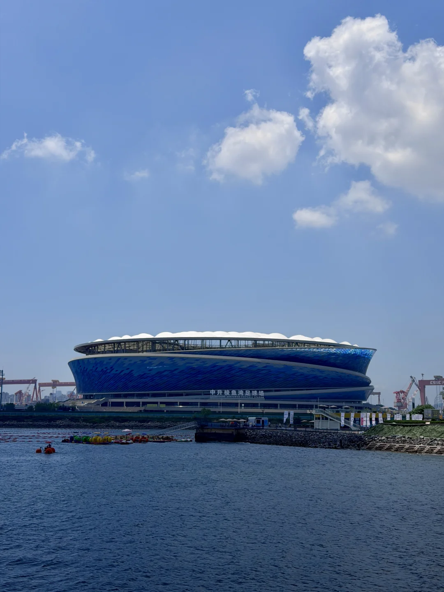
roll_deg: -0.7
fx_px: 821
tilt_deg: +7.6
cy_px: 296
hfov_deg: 30.3
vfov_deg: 39.7
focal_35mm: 48
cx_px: 222
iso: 64
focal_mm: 6.76
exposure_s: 1/13333
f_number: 1.78
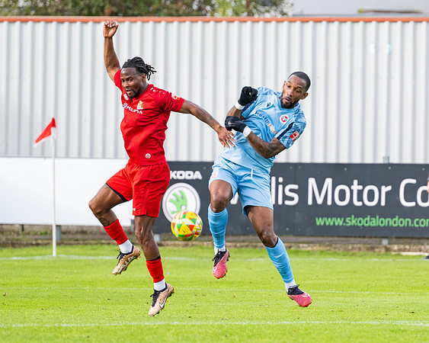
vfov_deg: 2.8
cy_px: 185
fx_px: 6972
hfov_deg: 3.5
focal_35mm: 549
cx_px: 277
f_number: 4
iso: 640
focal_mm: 260
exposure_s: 1/1600
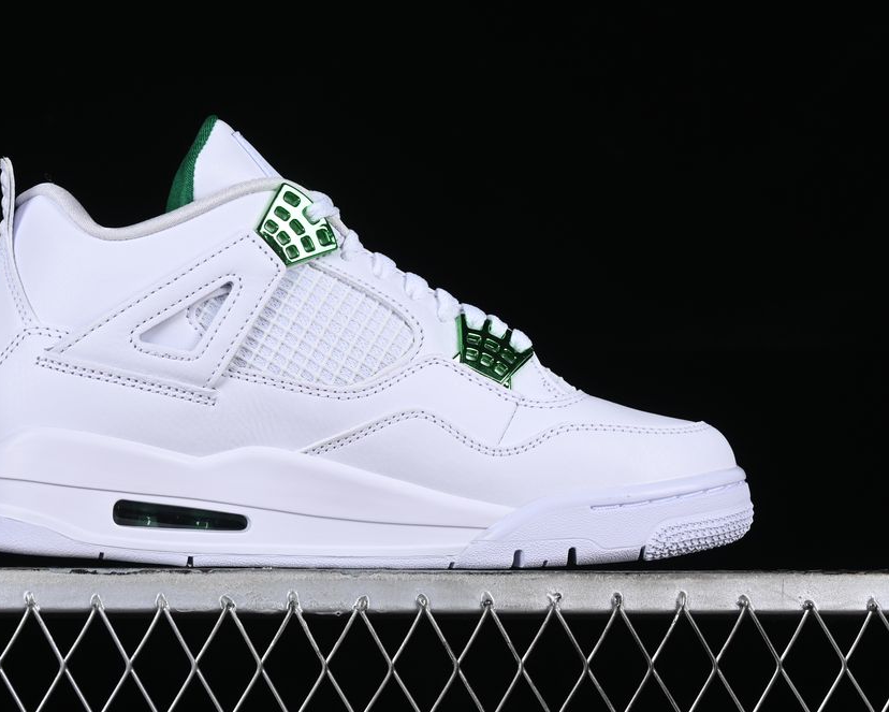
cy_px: 357
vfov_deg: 18.1
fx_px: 2237
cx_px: 353
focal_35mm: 85
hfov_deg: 22.4
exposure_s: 1/80
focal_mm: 50
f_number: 9
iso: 160
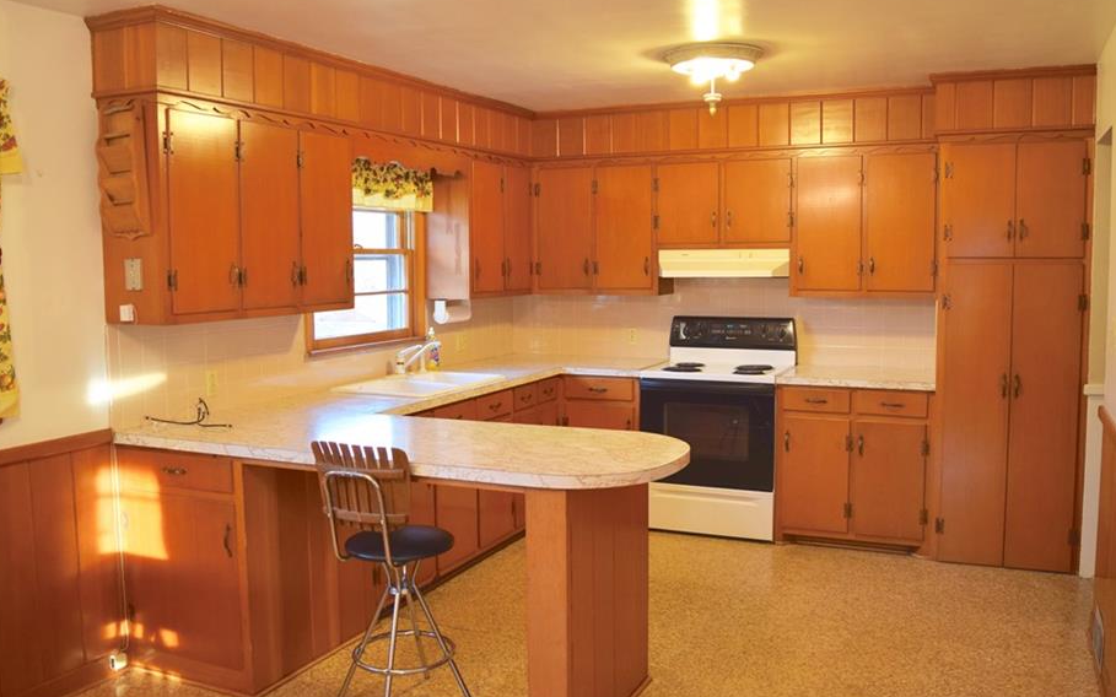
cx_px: 552
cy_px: 341
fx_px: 943
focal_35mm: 31
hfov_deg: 61.2
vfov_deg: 40.6
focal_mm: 18
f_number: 4
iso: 450
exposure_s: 1/60
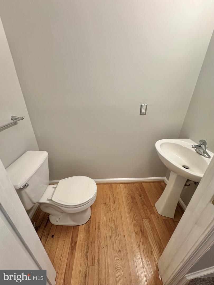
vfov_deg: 102.1
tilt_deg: -26.9
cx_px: 107
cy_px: 142
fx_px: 115
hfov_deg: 85.7
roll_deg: -1.4
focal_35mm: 14
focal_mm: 2.22
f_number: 2.2
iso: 250
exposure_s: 1/60
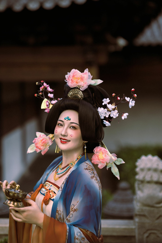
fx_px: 574
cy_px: 122
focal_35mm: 85
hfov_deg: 16.1
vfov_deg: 23.9
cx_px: 81
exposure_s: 1/1250
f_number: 2
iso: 100
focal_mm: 85
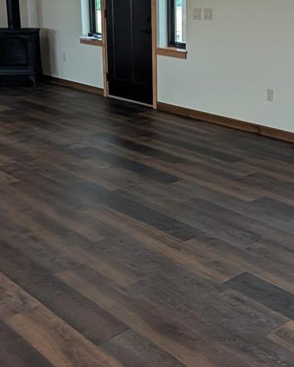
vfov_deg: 38.5
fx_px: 522
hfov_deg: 30.9
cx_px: 223
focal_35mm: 48
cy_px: 131
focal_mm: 2.02
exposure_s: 1/128
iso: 70
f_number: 1.7
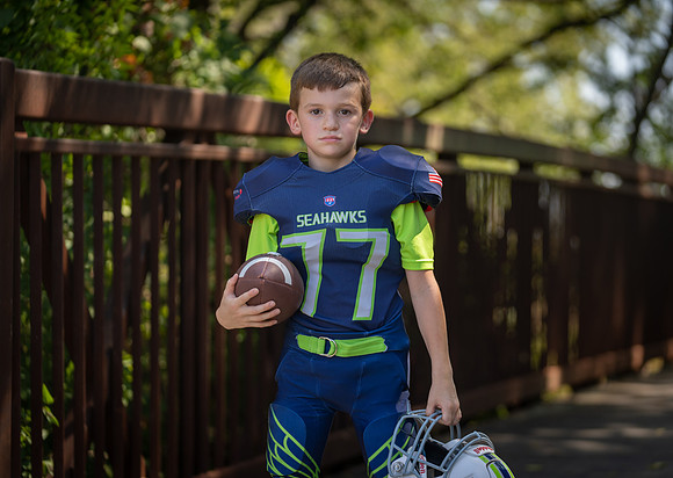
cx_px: 362
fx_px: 2290
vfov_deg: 11.9
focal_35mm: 120
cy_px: 239
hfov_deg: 16.7
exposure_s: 1/400
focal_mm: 113
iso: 100
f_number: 2.8
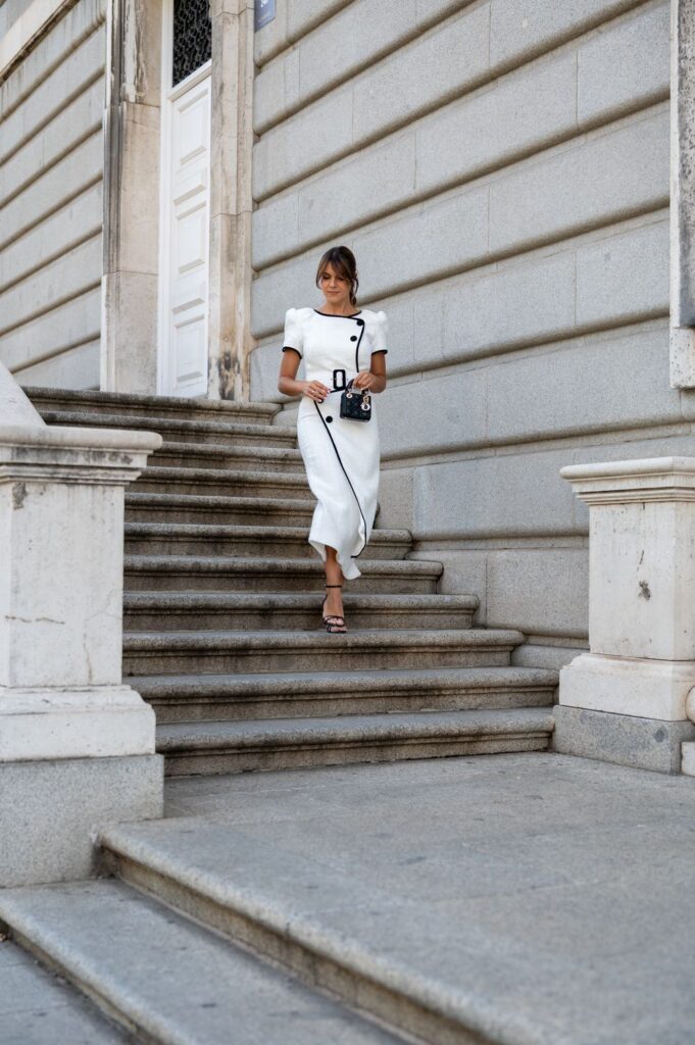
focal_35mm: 47
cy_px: 522
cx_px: 348
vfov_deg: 41.9
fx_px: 1363
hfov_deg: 28.6
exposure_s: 1/200
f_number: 2.8
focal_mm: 47
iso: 100
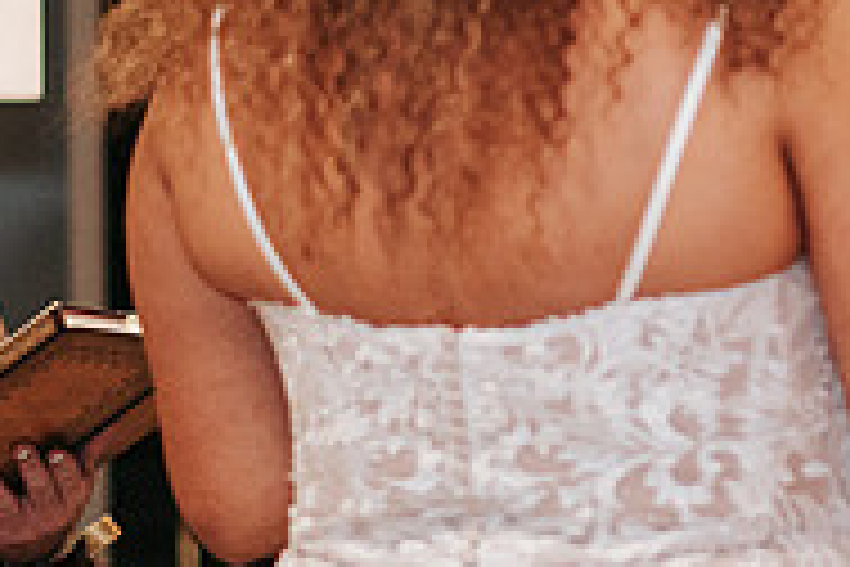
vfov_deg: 3.5
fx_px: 9231
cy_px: -88
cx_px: 1196
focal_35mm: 391
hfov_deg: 5.2
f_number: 1.8
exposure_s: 1/160
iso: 800
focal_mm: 85
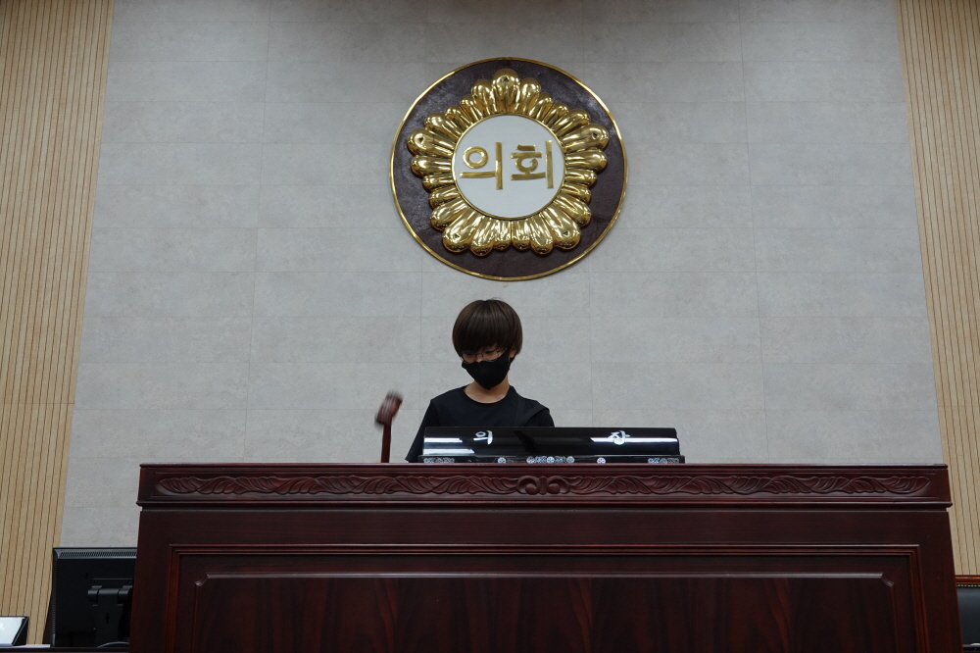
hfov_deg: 51.9
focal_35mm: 37
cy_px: 326
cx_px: 490
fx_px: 1007
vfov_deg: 35.9
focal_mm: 13.7
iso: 125
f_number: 3.2
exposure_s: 1/40
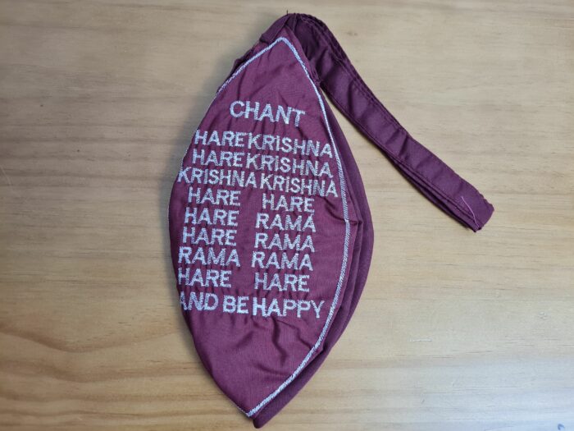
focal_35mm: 26
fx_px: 431
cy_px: 216
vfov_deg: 53.1
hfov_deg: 67.3
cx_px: 287
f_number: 1.8
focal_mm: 5.4
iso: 250
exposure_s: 1/120
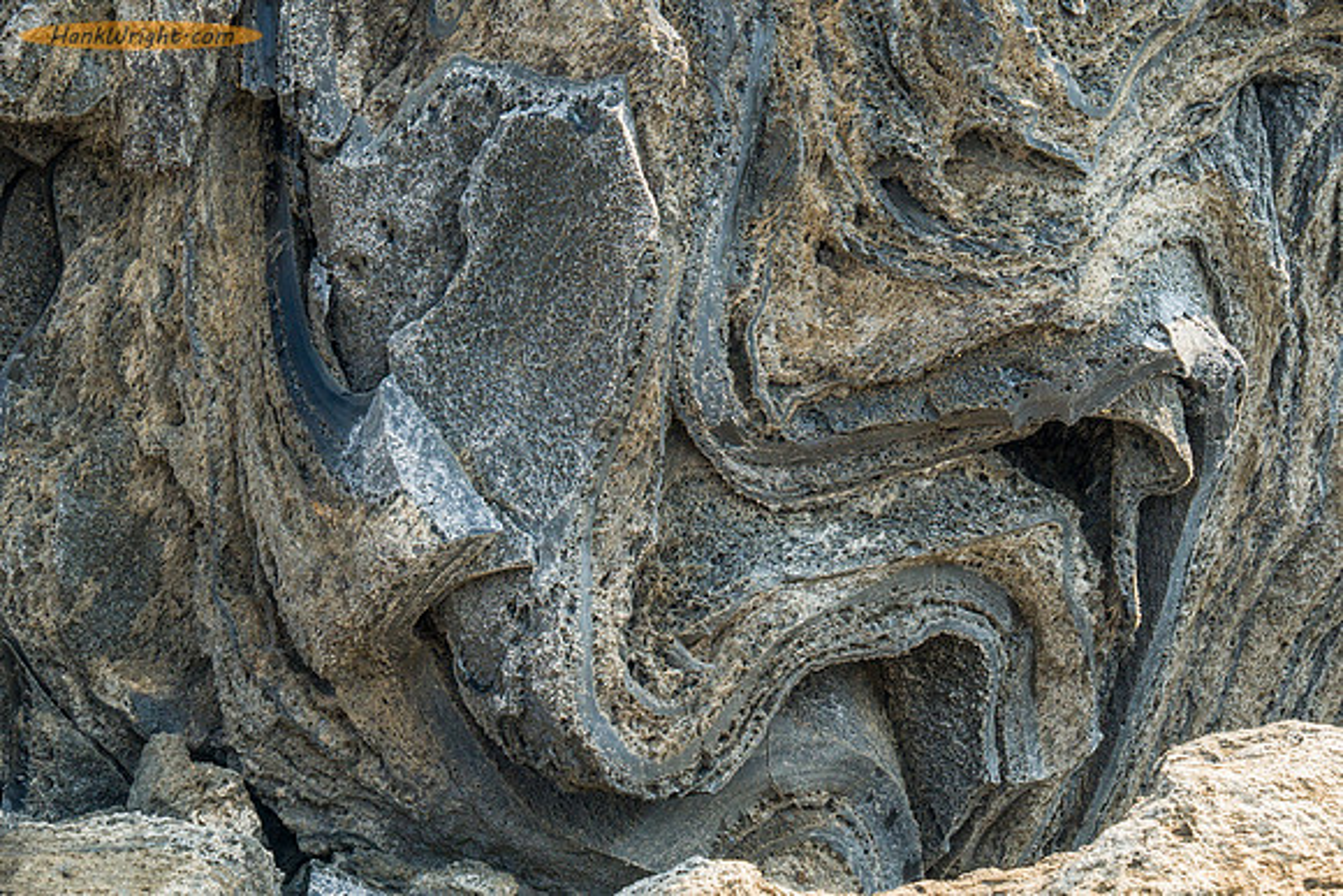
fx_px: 4819
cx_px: 768
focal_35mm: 129
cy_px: 84
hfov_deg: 15.9
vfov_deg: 10.6
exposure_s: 1/200
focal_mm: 70
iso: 320
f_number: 6.3
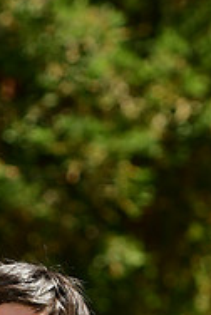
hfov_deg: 2.7
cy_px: 449
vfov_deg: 4.0
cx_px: 34
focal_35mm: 508
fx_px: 4449
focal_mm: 110
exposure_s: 1/2000
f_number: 4.5
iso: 400
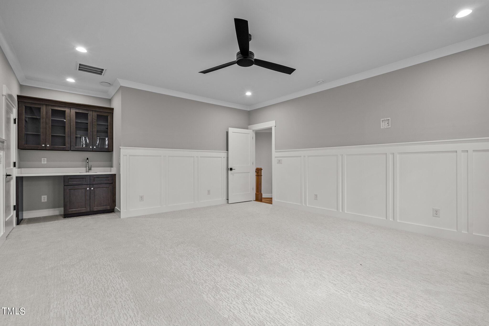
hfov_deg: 96.7
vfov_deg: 73.7
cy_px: 163
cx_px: 244
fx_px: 217
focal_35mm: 16
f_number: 8
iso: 400
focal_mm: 16
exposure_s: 1/3
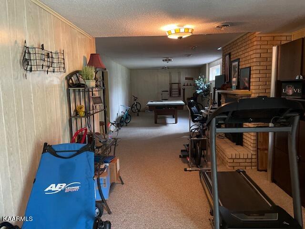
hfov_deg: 67.3
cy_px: 114
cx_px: 152
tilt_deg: -6.6
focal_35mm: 26
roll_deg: +1.3
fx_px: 229
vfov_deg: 53.1
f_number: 1.6
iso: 640
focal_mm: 4.2
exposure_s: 1/30
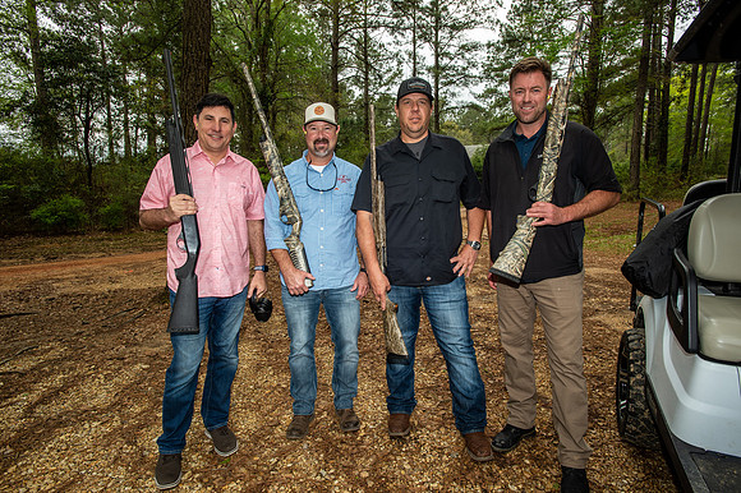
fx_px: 411
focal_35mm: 20
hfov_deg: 84.0
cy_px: 246
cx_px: 370
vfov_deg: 61.9
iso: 400
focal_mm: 20
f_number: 8
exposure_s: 1/200
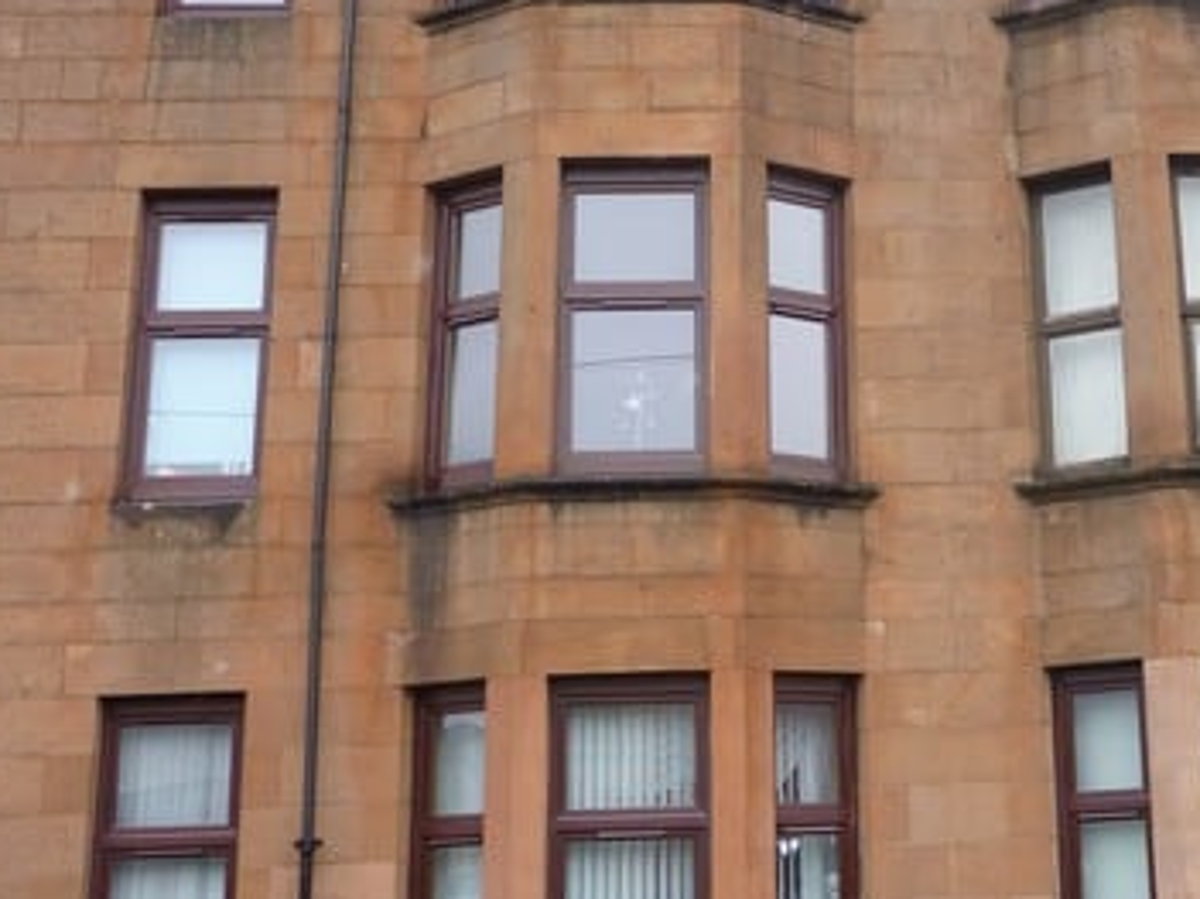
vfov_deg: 27.4
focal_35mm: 53
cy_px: 321
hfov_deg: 34.9
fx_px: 1837
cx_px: 981
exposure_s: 1/60
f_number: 3.4
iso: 100
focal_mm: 5.6
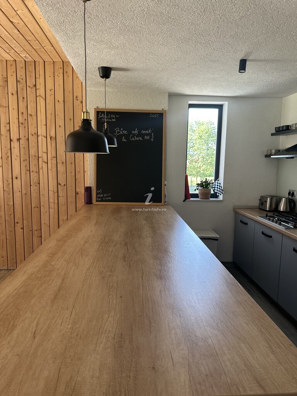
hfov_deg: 56.8
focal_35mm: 24
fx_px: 275
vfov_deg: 71.6
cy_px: 198
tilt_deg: -7.7
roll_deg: -0.9
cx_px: 148
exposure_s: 1/100
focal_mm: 6.86
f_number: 1.78
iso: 200
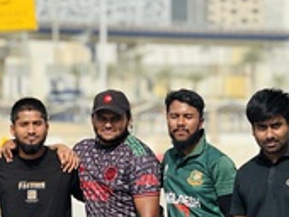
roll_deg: +0.2
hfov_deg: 6.1
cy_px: 211
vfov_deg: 4.6
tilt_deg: -2.4
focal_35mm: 322
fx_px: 2692
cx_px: 77
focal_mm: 15.66
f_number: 2.8
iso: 50
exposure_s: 1/1916
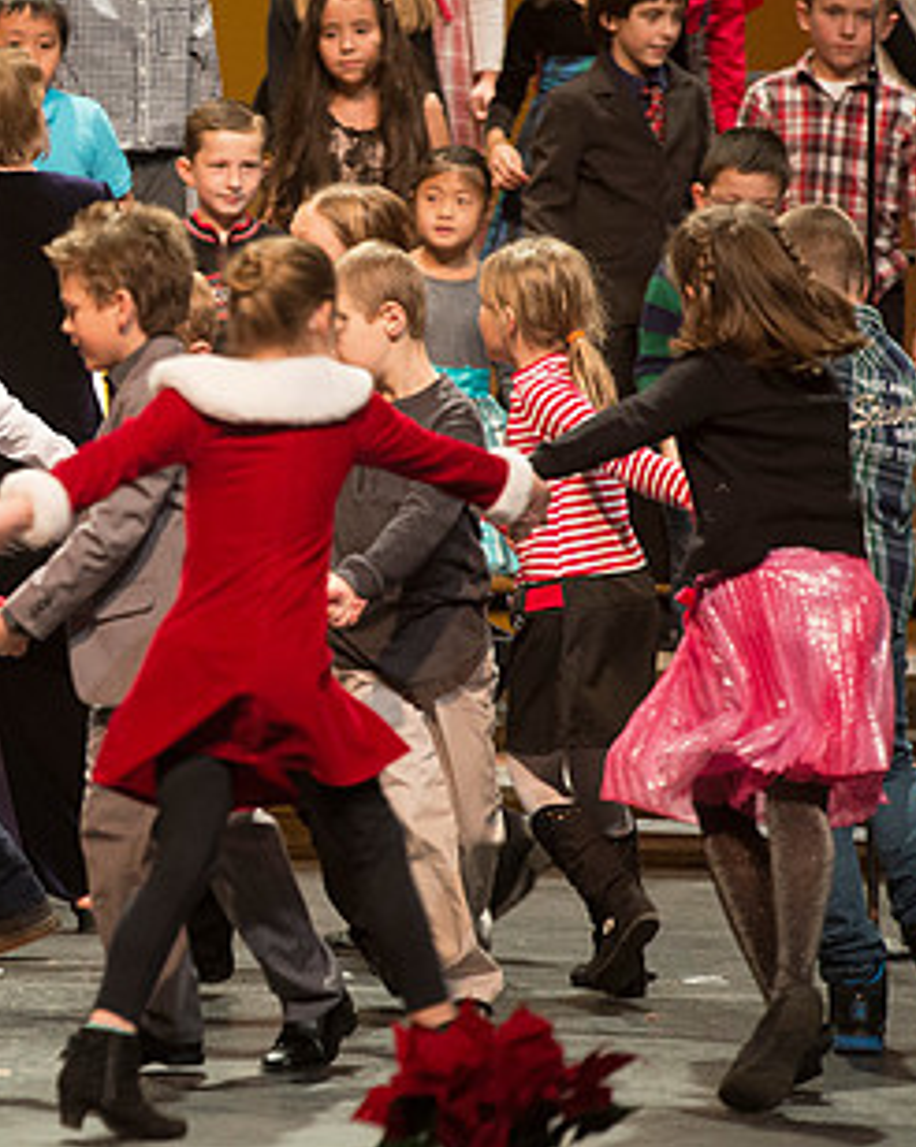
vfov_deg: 5.5
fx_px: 12008
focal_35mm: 354
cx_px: -34
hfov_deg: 4.4
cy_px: 479
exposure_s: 1/200
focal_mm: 200
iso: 2500
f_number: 2.8
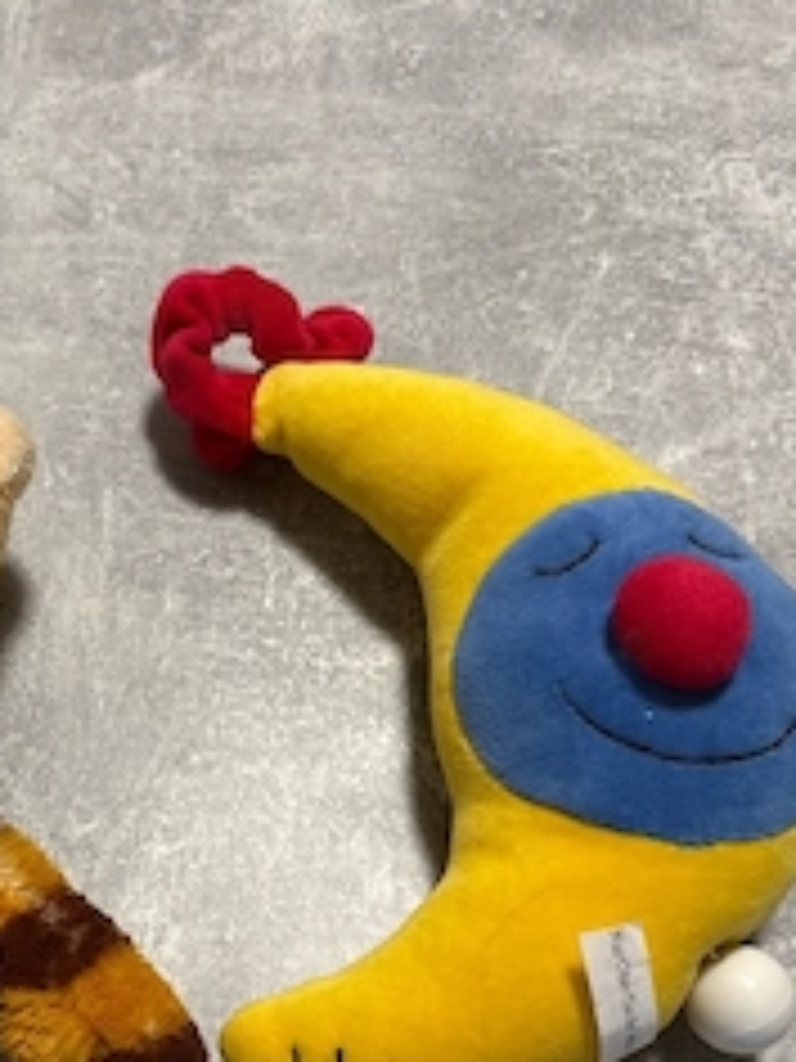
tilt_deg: -65.7
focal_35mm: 44
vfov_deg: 42.0
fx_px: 1349
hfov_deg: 32.3
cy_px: 760
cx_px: 211
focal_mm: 5.96
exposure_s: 1/50
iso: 160
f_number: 1.6
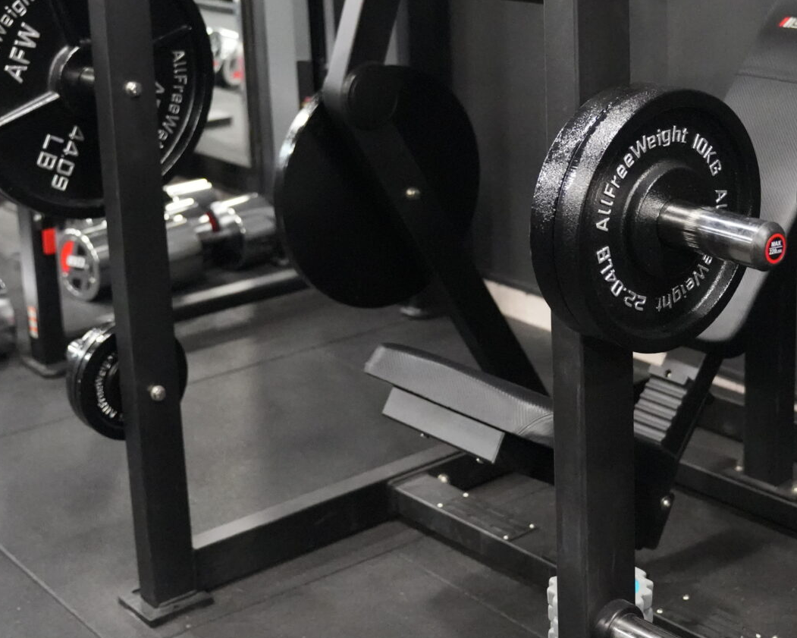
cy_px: 124
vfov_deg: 23.5
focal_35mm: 64
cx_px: 585
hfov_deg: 29.2
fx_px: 1510
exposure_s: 1/125
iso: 12800
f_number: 2.8
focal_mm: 28
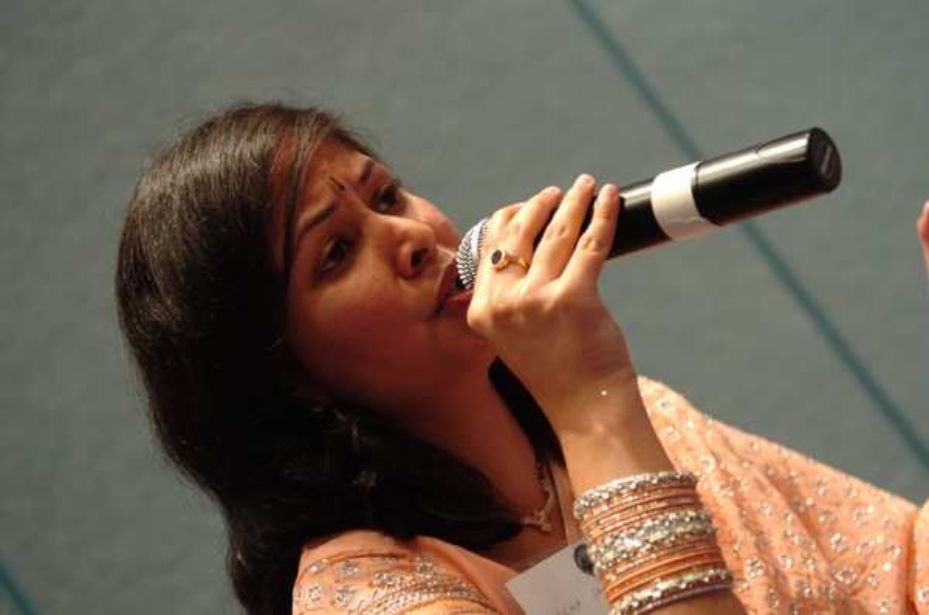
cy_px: 308
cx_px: 464
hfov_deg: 27.1
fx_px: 1931
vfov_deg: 18.1
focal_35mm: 75
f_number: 2.8
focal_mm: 50
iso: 400
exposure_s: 1/30
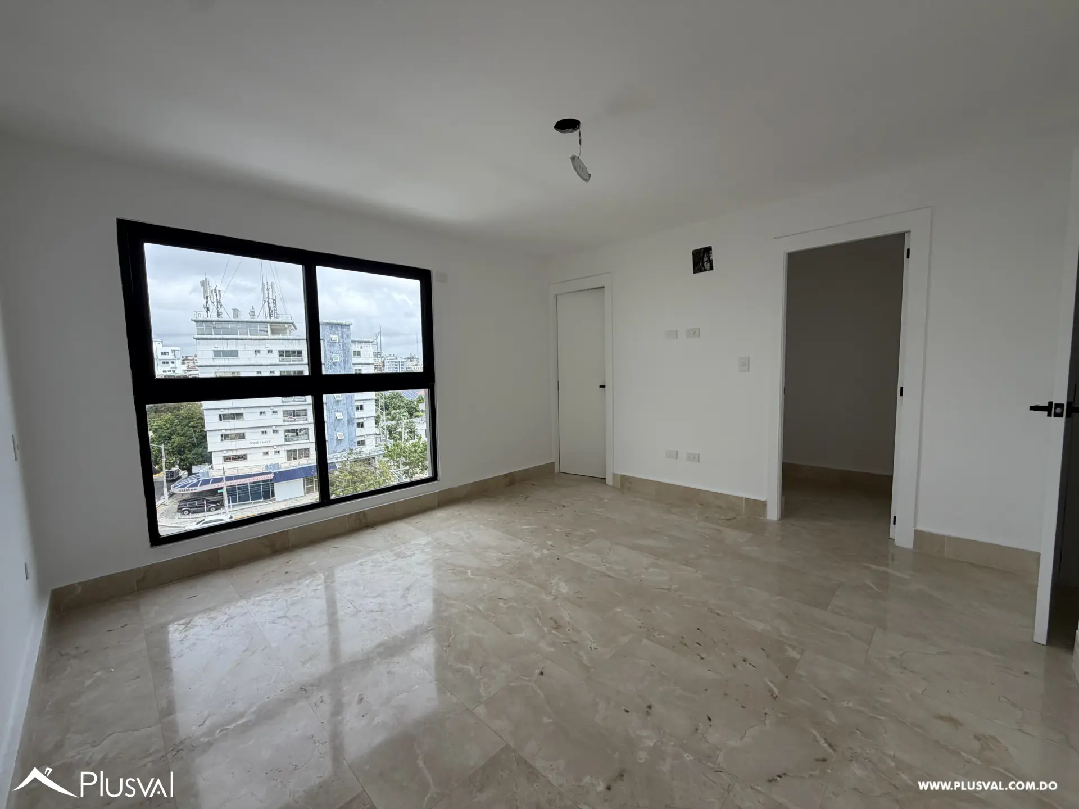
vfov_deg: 85.7
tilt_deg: -4.8
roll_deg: +1.7
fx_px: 436
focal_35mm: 14
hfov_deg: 102.1
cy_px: 404
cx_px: 540
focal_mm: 2.22
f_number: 2.2
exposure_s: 1/201
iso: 50
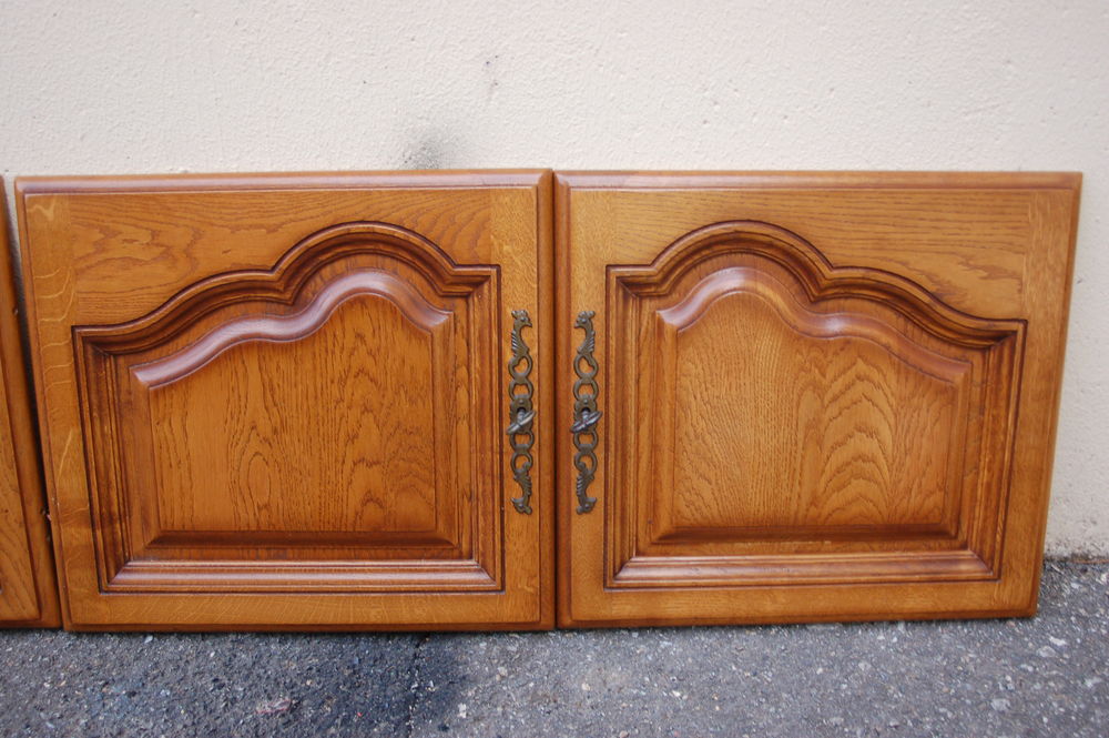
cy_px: 369
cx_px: 554
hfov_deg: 51.3
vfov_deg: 35.4
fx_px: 1154
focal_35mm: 38
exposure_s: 1/30
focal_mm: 25
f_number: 4
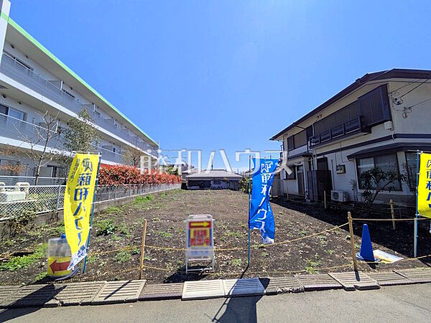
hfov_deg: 102.1
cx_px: 216
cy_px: 162
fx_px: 174
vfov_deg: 85.7
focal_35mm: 14
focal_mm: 1.83
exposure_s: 1/1887
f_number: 2.2
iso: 50
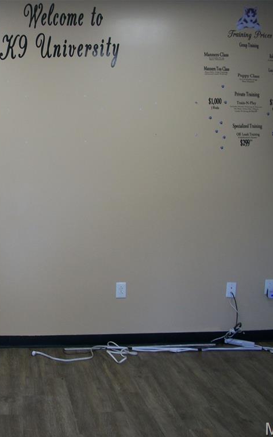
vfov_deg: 40.3
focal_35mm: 50
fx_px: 595
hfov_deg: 25.1
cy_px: 220
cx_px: 29
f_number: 3.1
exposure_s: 1/30
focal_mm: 6.3
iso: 80
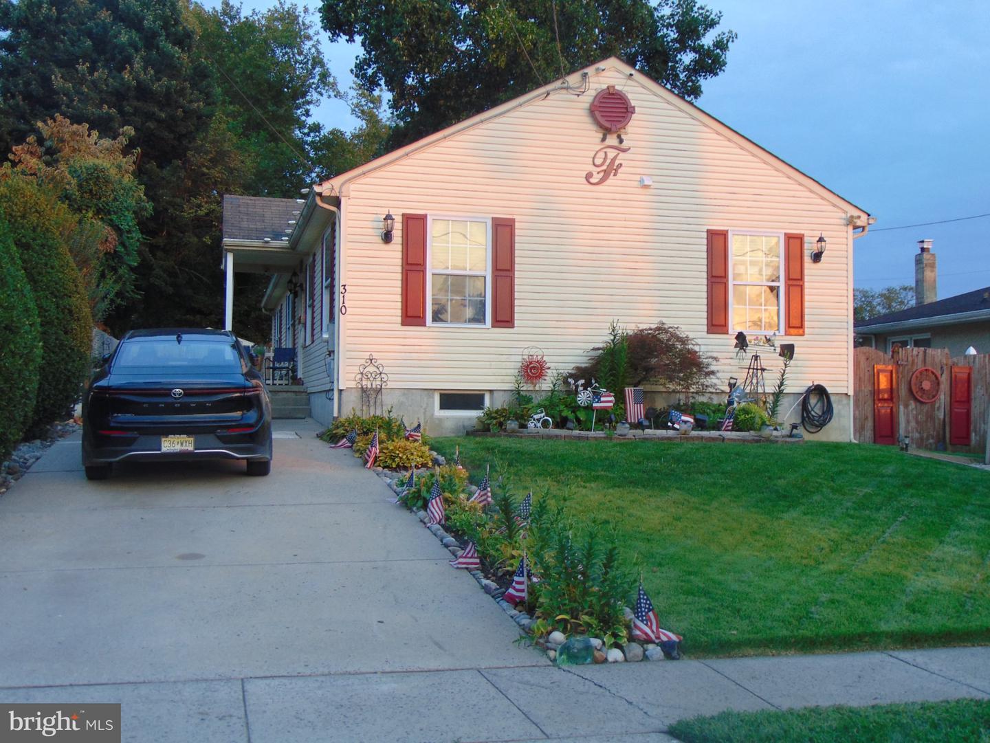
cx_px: 495
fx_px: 1116
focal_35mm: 39
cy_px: 372
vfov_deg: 36.8
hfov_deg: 47.8
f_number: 3.3
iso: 80
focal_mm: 6.9
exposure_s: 1/40
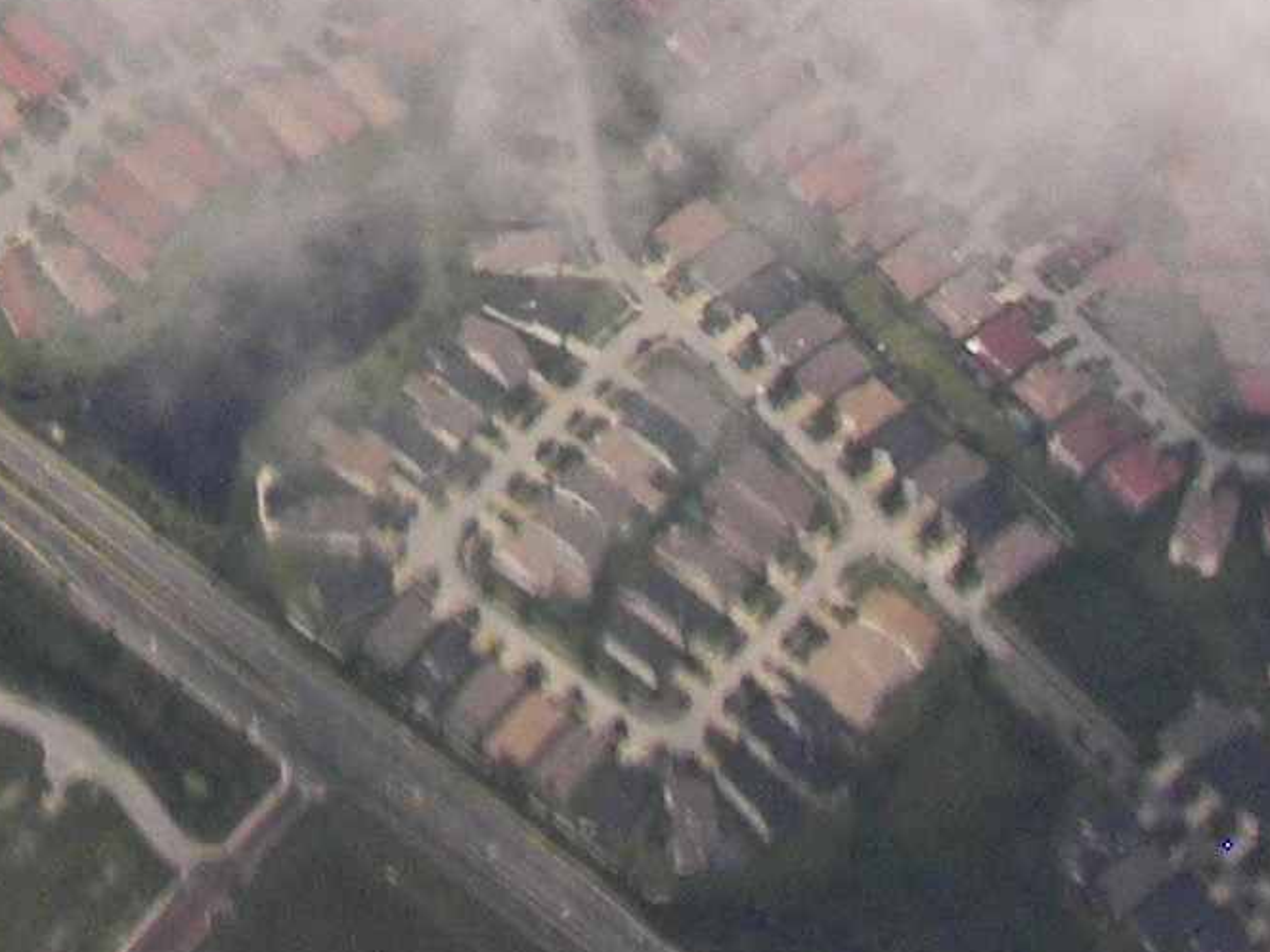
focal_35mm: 347
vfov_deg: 4.2
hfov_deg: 5.7
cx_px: -270
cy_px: -977
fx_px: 12731
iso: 64
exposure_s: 1/500
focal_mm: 12.4
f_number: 2.8
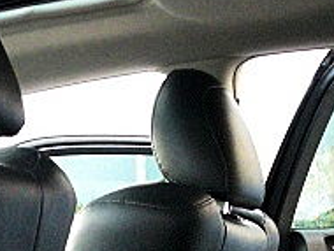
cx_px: 33
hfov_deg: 16.1
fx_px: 1169
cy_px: 342
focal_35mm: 121
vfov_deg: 11.9
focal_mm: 6.3
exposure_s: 1/100
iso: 800
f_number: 2.8
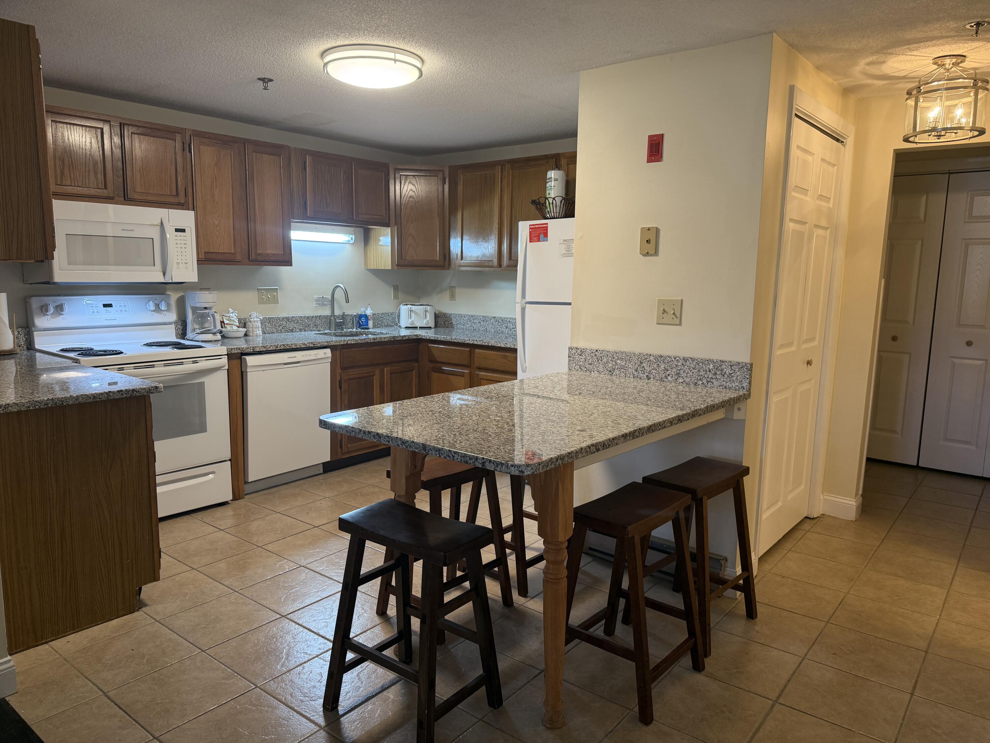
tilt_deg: -7.7
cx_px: 495
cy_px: 372
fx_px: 686
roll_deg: -0.9
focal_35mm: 24
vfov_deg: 56.8
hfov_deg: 71.6
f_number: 1.78
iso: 160
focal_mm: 6.76
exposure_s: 1/60
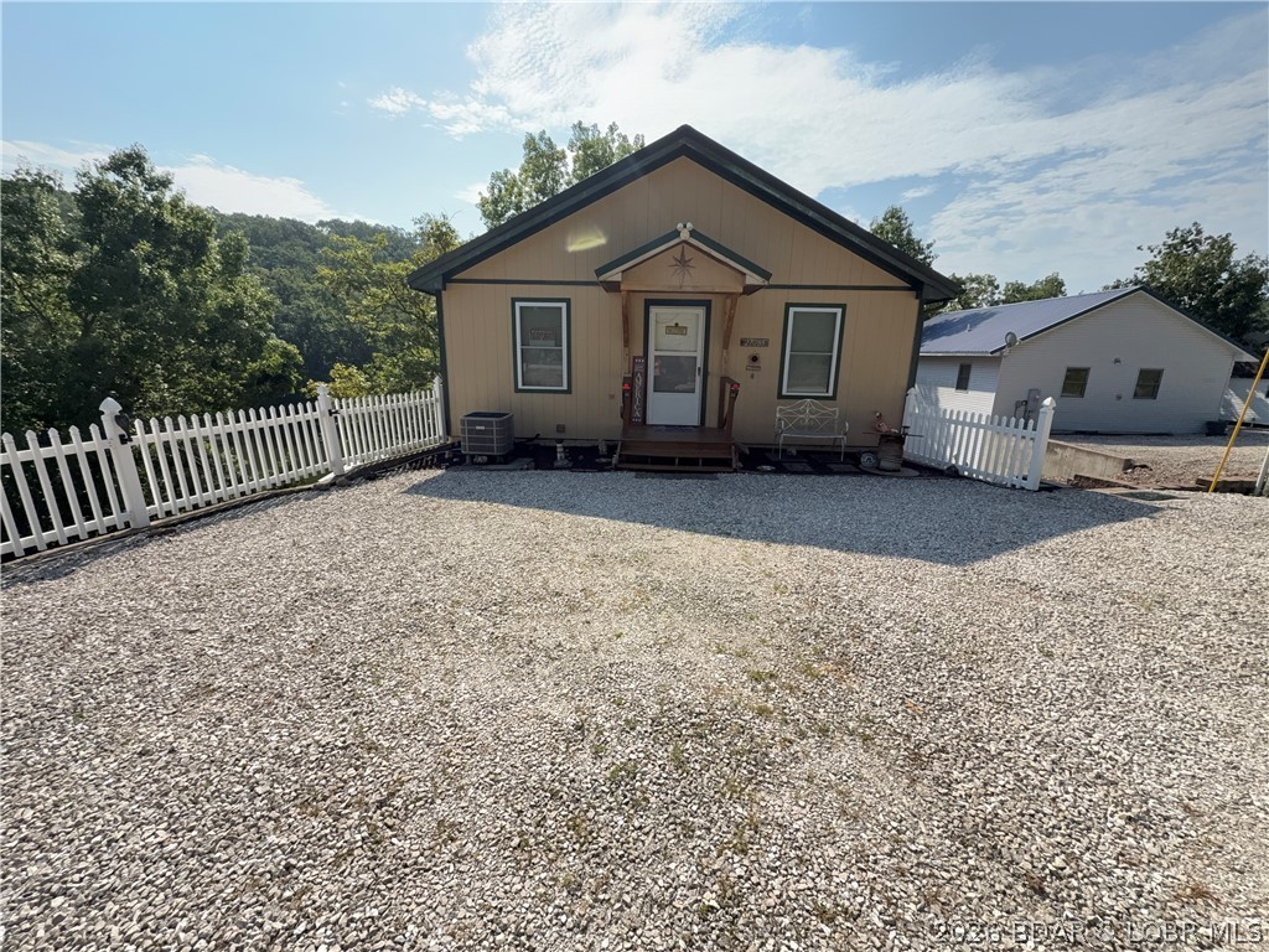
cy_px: 476
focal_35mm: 14
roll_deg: -0.8
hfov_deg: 102.1
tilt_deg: -13.7
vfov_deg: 85.7
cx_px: 634
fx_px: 513
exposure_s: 1/1795
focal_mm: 2.22
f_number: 2.2
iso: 50
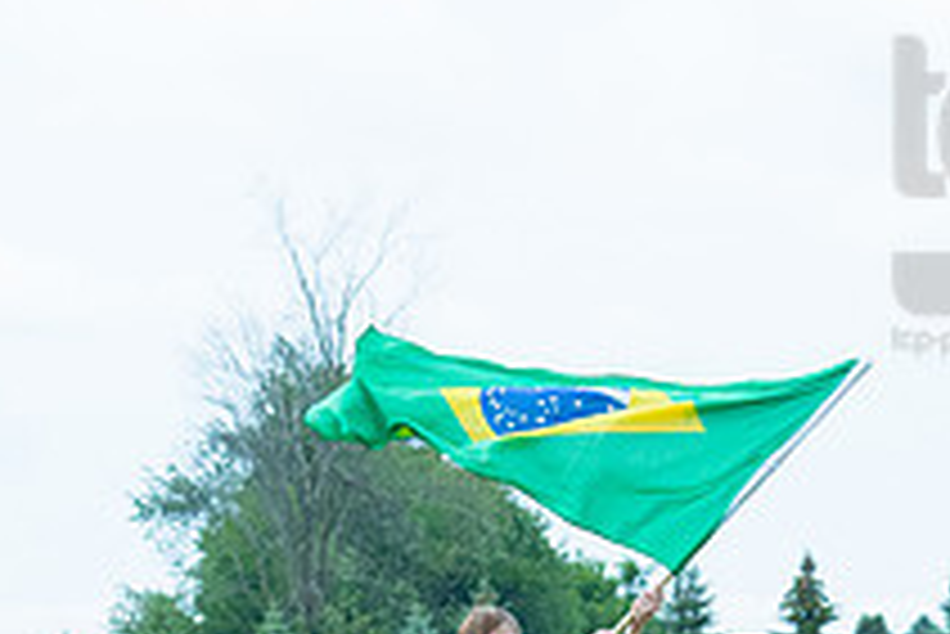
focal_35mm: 288
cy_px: 814
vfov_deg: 4.8
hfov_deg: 7.1
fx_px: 7605
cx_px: 392
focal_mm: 70
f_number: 5.6
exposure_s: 1/1250
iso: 320
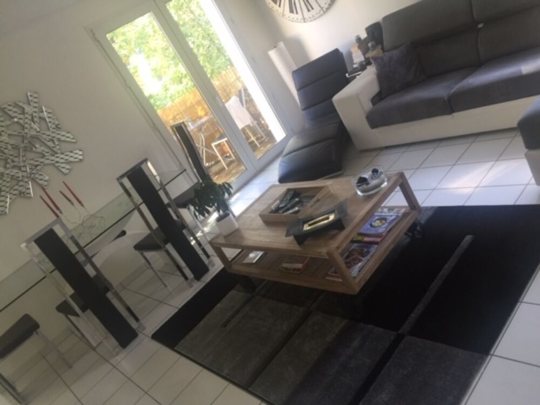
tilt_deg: -18.3
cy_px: 202
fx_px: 452
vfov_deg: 48.2
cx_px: 270
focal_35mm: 29
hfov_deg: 61.7
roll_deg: +31.0
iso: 40
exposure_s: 1/33
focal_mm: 4.15
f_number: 2.2
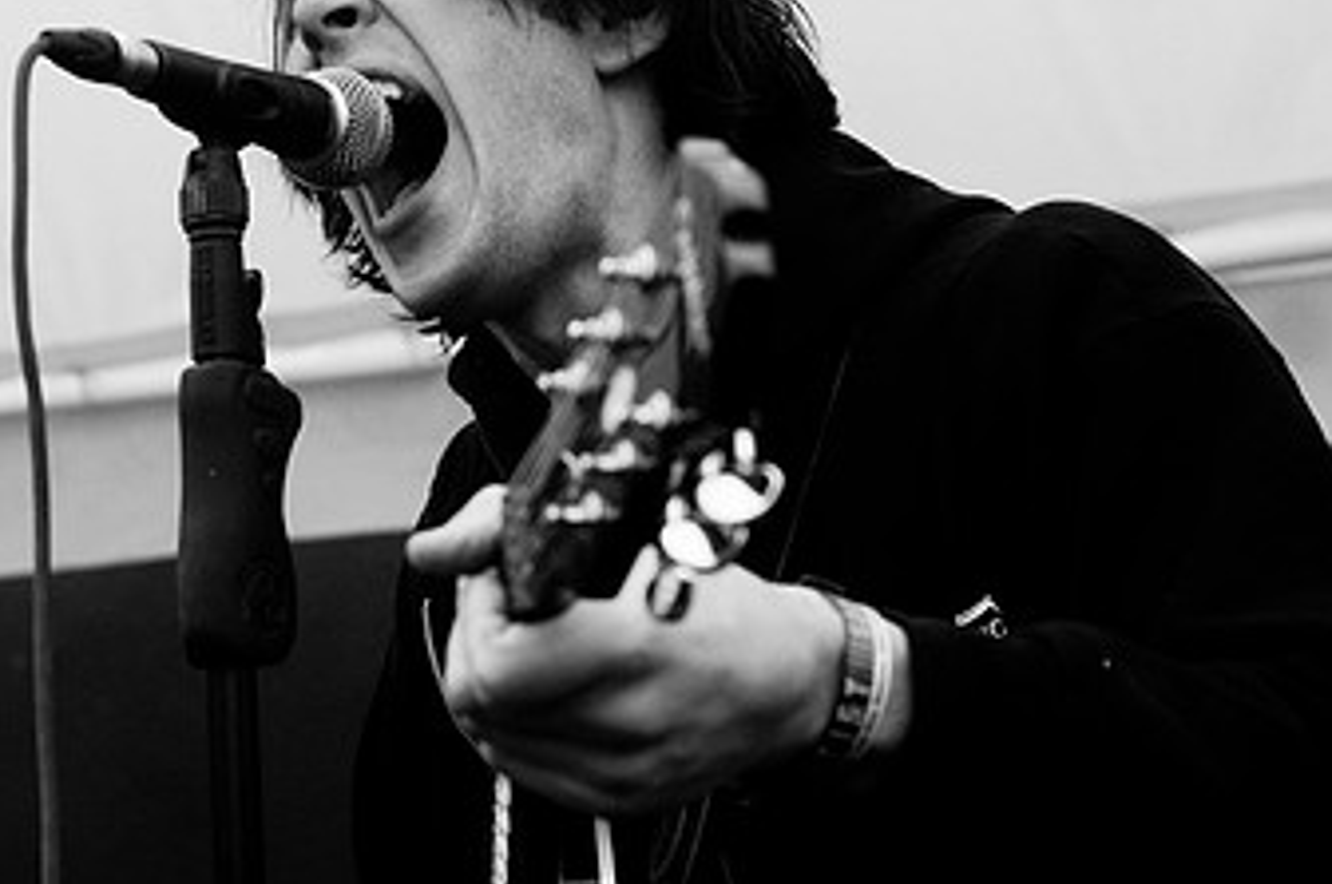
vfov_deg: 12.0
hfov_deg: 17.9
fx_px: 4212
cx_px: 440
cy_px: 355
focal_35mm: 114
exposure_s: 1/320
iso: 500
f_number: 4
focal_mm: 44
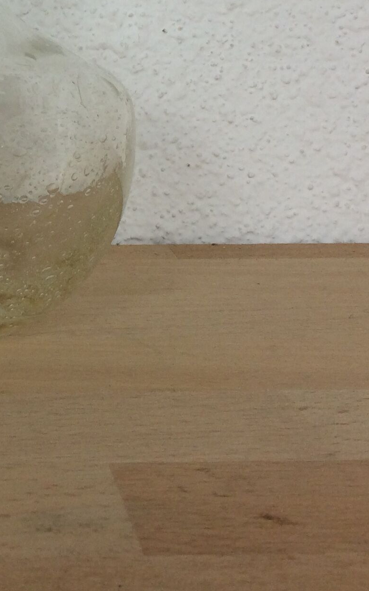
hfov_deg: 15.6
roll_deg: +0.1
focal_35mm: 81
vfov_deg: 24.5
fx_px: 1304
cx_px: -55
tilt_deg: -3.3
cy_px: 17
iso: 50
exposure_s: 1/100
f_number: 2.2
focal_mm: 4.15
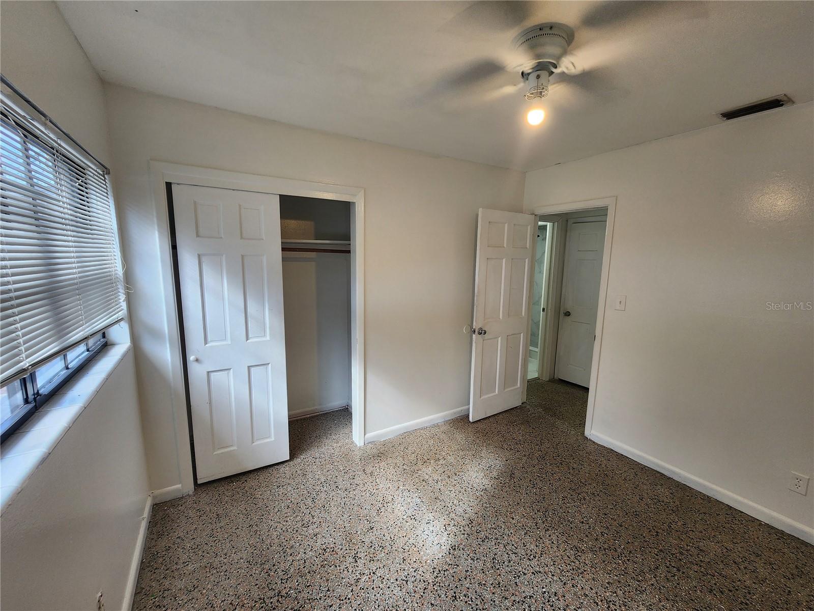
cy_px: 306
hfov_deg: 106.2
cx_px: 407
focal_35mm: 13
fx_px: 306
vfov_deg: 89.9
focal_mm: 2.2
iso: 100
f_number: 2.2
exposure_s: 1/60
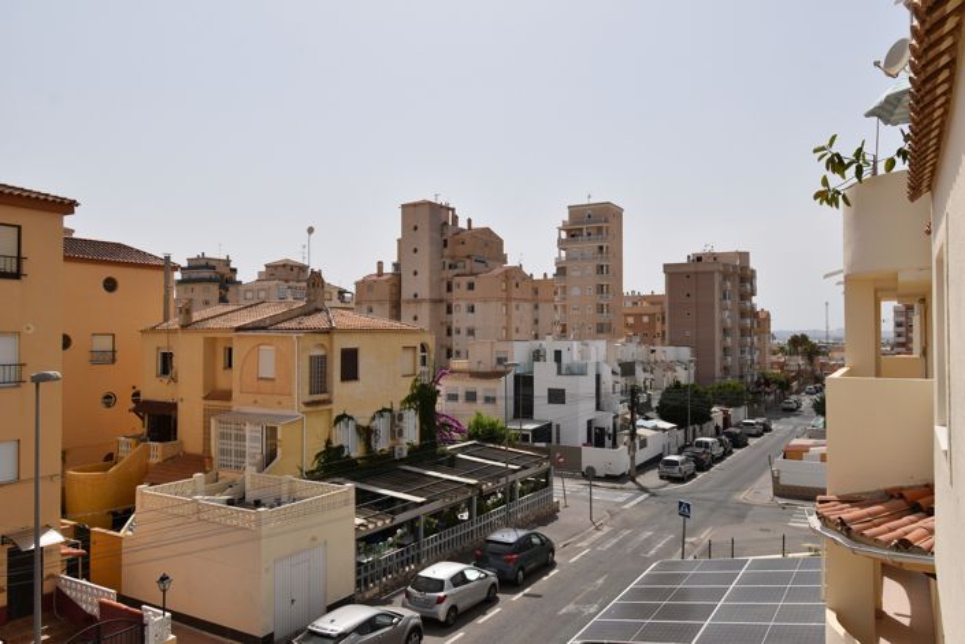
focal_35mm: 26
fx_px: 683
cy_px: 322
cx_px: 482
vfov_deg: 50.4
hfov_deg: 70.4
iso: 100
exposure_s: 1/400
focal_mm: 17
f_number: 10
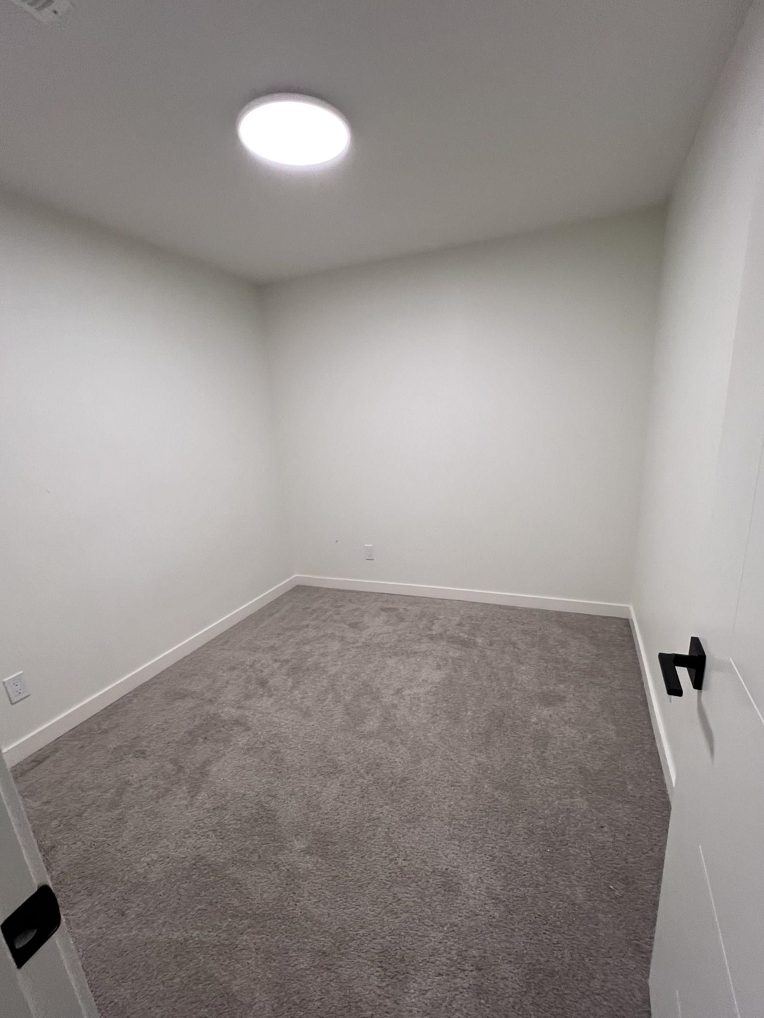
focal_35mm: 14
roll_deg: +4.2
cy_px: 541
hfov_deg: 85.6
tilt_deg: -14.0
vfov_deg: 101.9
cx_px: 399
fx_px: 412
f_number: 1.8
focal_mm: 1.57
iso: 250
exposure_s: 1/120
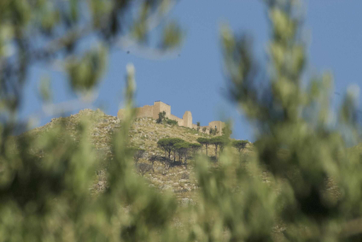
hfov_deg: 4.6
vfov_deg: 3.1
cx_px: 181
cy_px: 121
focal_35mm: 450
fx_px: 4531
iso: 800
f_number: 13
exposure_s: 1/640
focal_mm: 300
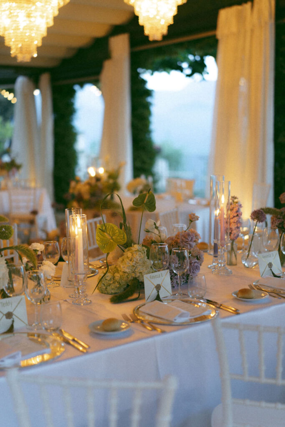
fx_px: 594
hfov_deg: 27.0
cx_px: 142
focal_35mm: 50
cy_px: 214
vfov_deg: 39.6
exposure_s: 1/200
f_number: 1.4
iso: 800
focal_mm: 50
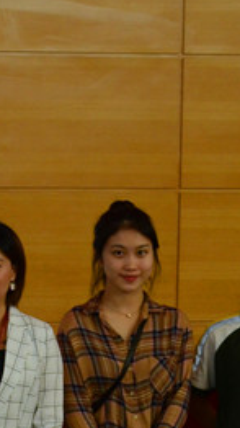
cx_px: -317
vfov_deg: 15.9
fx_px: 1528
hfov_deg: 8.3
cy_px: 247
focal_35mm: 135
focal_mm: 25
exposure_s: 1/25
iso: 800
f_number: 6.3
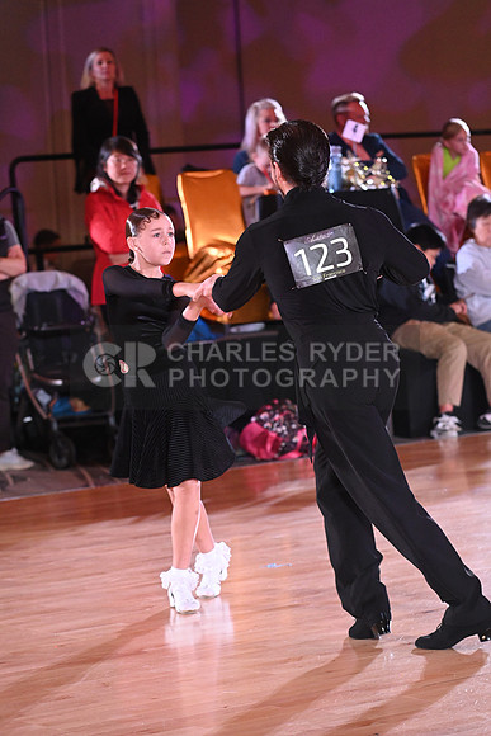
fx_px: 2760
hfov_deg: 10.2
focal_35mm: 135
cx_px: 246
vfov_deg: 15.2
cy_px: 368
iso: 5000
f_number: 5
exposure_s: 1/400
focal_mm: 135
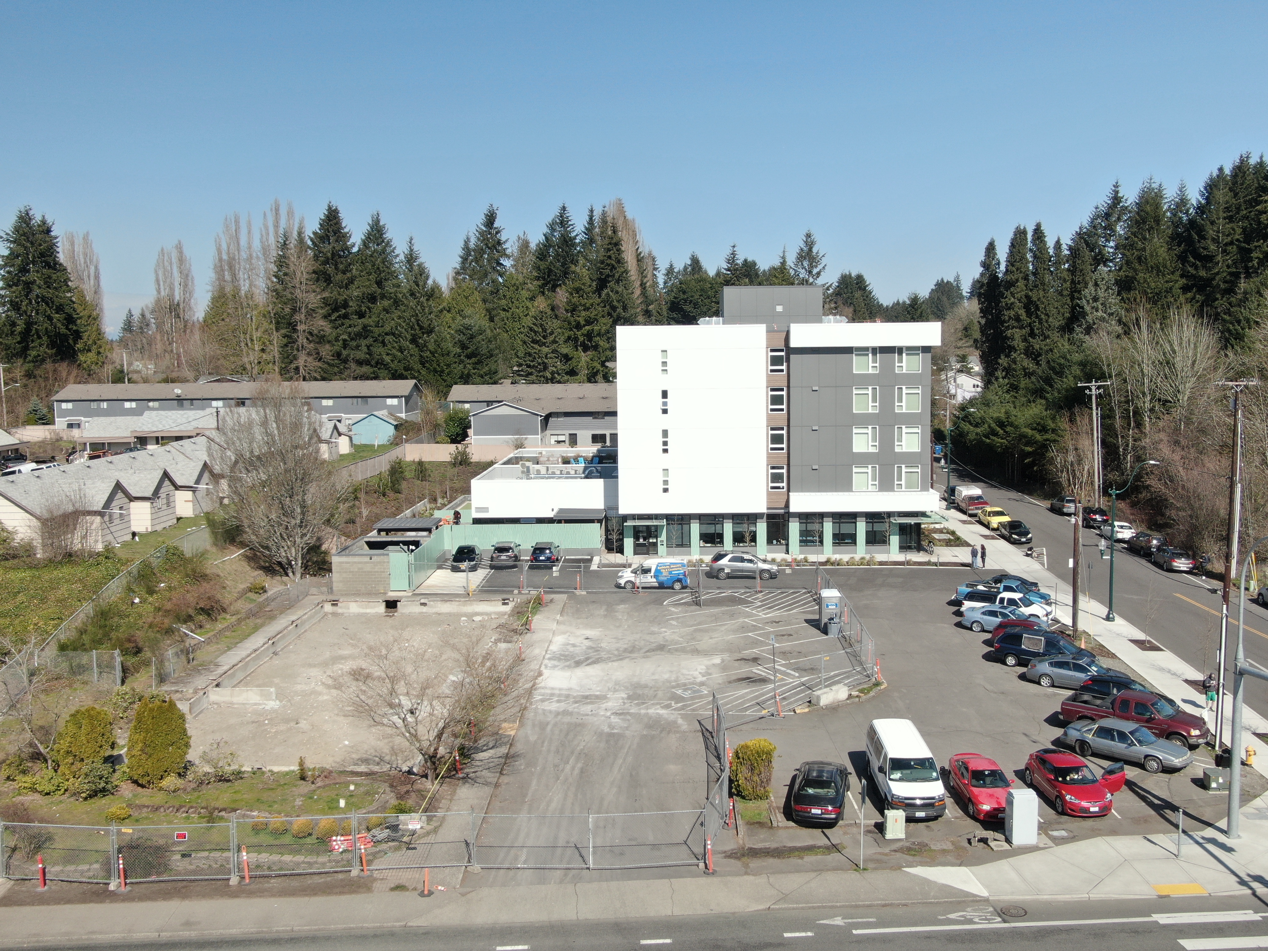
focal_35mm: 35
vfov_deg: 40.7
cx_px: 634
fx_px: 1282
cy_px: 476
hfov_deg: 52.6
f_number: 3.3
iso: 100
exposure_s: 1/320
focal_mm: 5.94
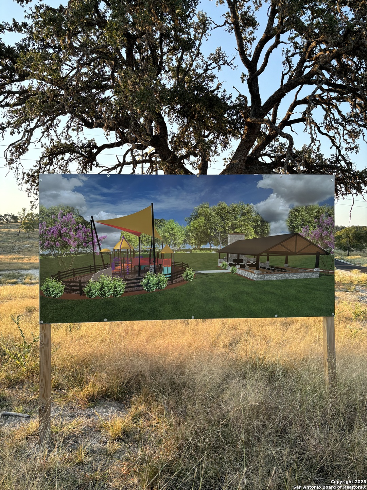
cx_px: 184
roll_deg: +0.3
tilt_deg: +1.4
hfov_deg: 53.1
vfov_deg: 67.3
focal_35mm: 26
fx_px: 368
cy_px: 245
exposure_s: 1/288
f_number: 1.6
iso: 50
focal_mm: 5.96
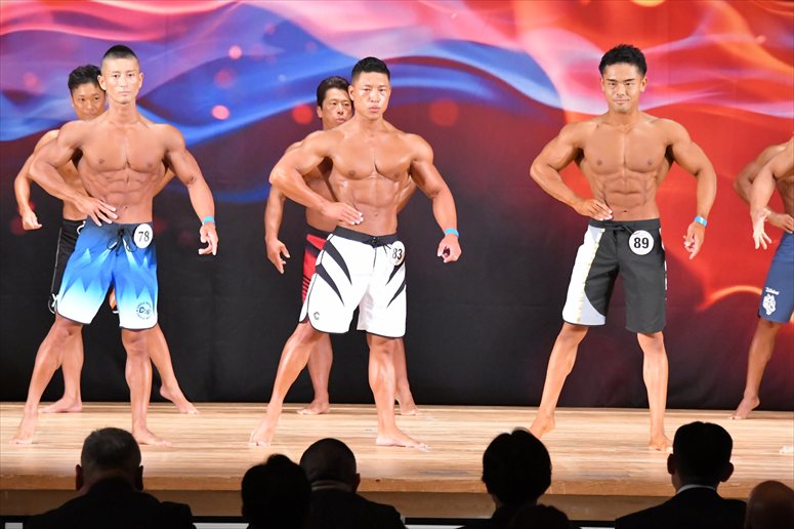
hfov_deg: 9.5
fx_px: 4784
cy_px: 264
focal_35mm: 217
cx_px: 397
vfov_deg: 6.3
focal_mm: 145
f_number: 5.6
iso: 8000
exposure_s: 1/400
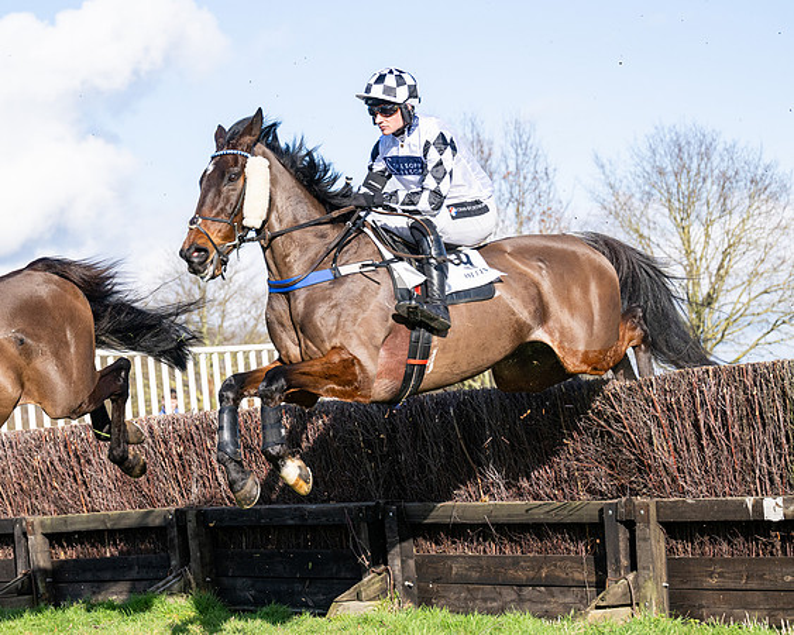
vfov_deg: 14.4
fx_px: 2509
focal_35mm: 107
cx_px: 158
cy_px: 315
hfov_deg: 17.8
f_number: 4
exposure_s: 1/4000
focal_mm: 70
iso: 400
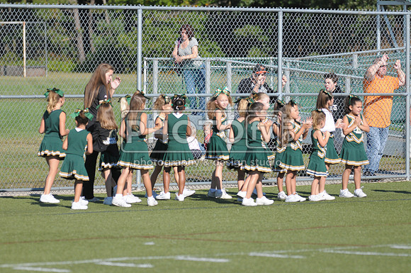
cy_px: 136
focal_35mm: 300
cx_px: 206
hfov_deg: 6.9
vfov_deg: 4.6
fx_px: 3420
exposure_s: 1/4000
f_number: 4
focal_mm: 200
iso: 640
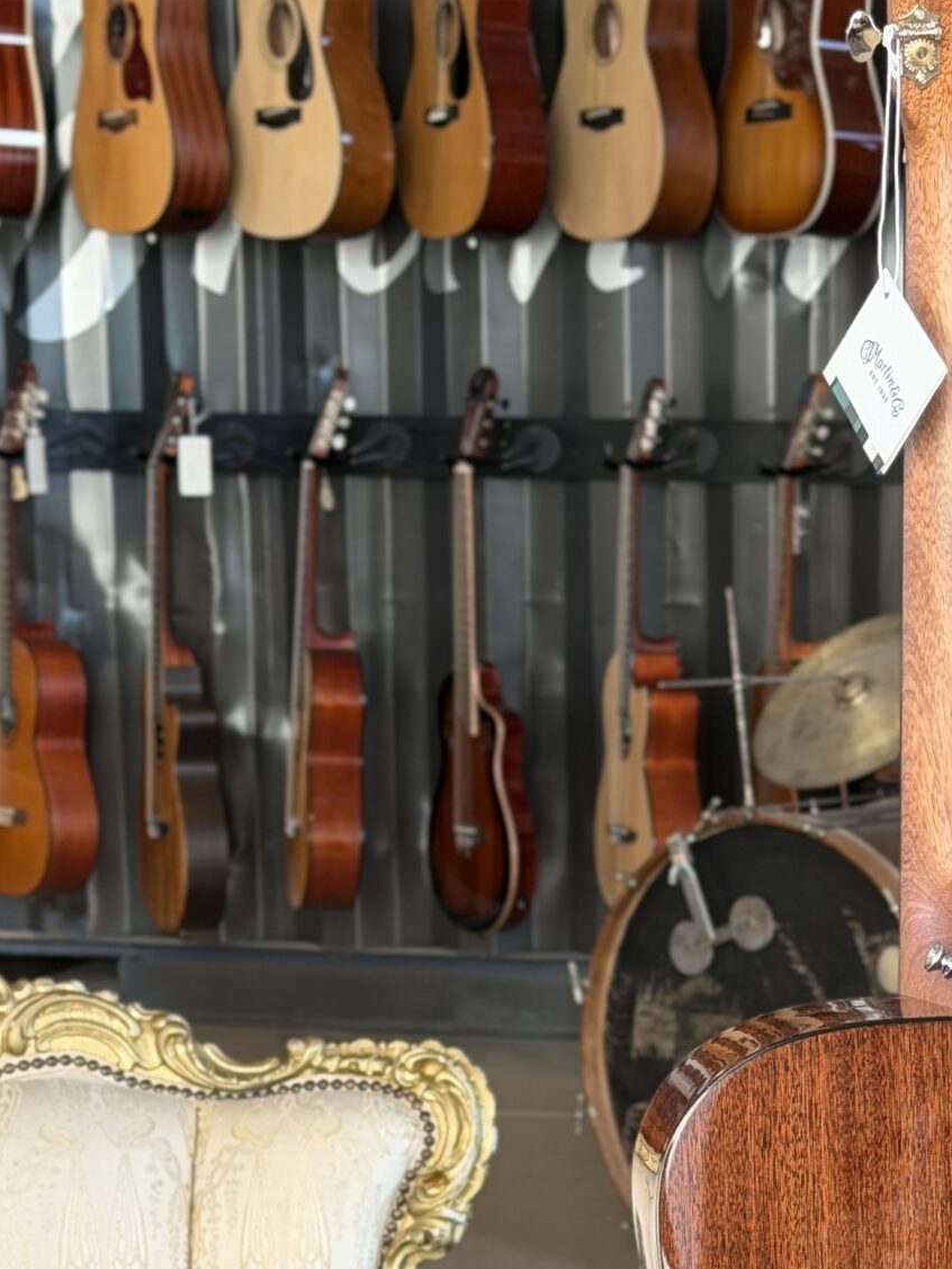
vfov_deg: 17.9
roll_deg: -1.1
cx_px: 1007
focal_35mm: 109
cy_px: 1025
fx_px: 3995
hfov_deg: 13.4
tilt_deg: -9.6
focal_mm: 6.76
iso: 100
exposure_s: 1/96
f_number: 1.78
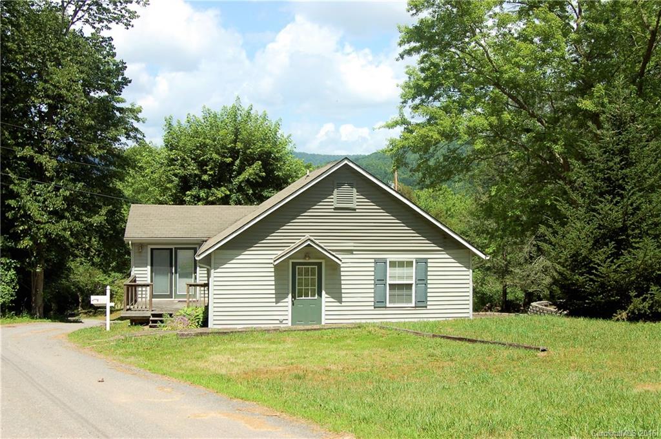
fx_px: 825
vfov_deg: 29.8
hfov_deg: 43.7
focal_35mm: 45
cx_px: 330
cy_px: 220
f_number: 10
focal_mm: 30
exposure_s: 1/250
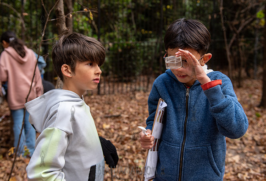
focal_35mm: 46
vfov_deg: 29.7
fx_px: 342
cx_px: 123
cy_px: 73
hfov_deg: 42.5
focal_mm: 38
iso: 200
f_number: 3.5
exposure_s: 1/125
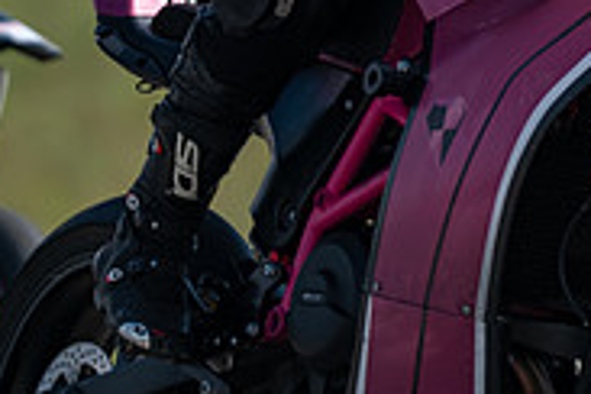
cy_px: 47
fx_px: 31173
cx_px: 694
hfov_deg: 1.1
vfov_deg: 0.7
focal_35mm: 1899
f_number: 6.3
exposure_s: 1/1250
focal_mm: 600
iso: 200
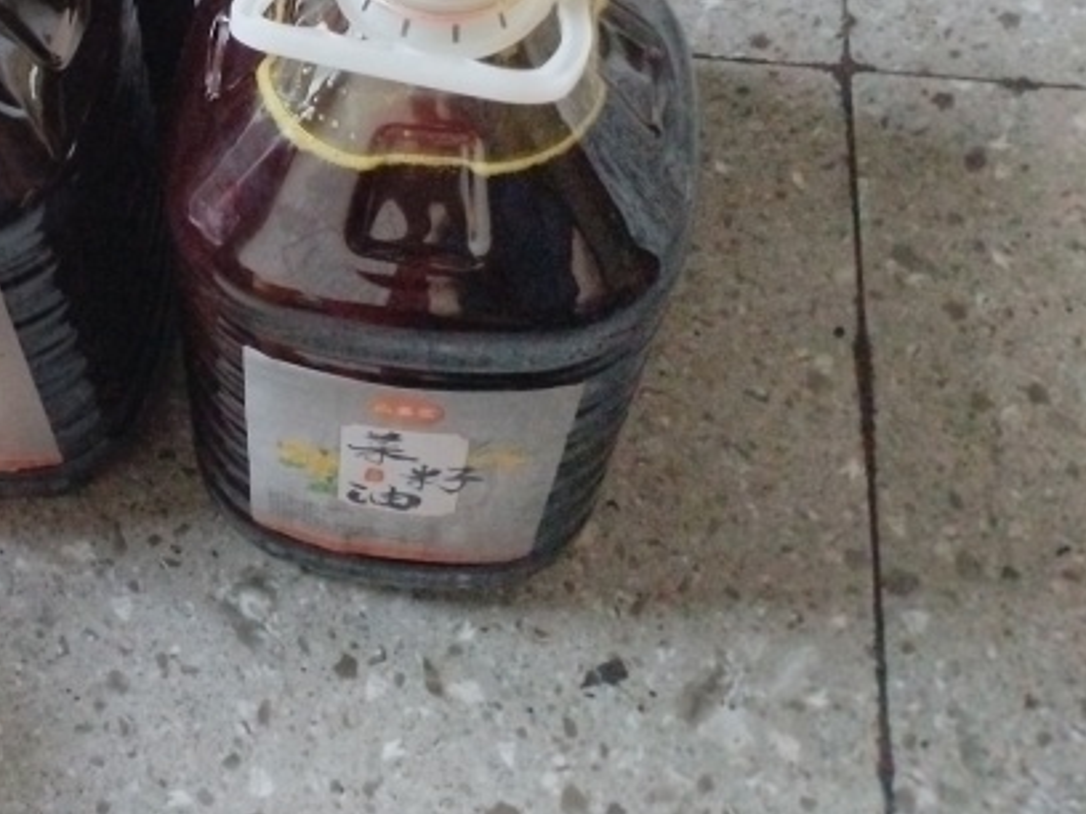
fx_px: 1600
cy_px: 154
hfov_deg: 34.6
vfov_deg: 27.9
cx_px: 43
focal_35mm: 51
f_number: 1.8
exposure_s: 1/100
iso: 4854
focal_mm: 4.25
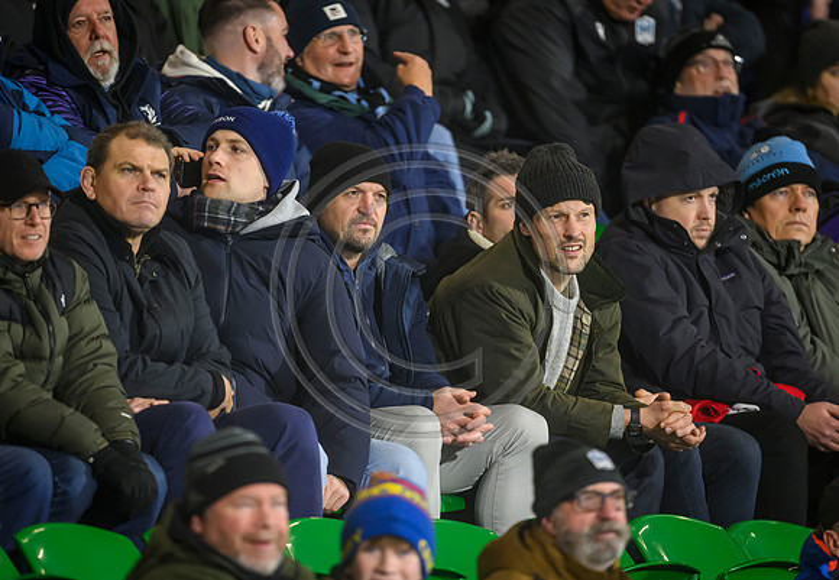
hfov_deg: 4.2
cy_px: 322
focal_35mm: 488
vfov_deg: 2.9
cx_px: 380
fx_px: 11515
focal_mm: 400
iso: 4000
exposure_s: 1/400
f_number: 3.2
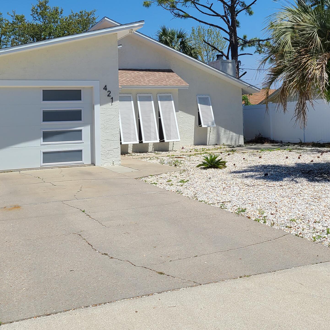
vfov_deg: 34.5
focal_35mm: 48
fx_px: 518
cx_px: 212
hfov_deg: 35.1
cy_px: 75
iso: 40
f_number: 1.8
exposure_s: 1/3697
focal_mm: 5.4
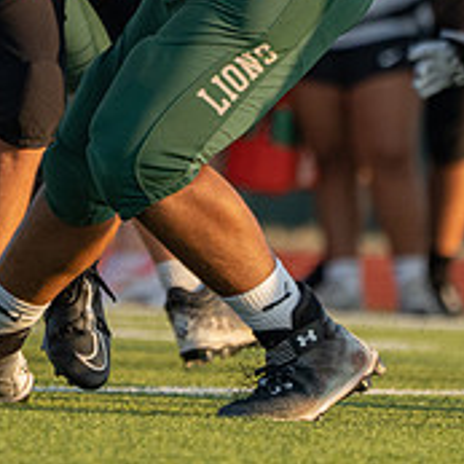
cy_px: -65
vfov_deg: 1.2
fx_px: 21792
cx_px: -25
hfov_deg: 1.2
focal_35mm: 1437
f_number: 5.6
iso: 640
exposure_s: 1/1250
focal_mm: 394
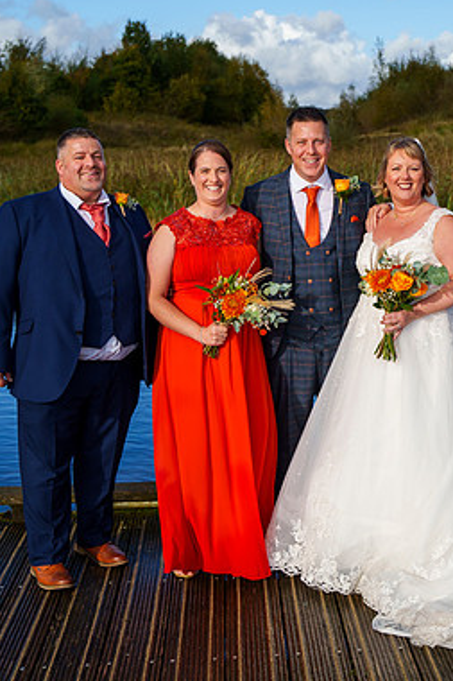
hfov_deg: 22.9
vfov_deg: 34.4
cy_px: 294
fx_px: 1096
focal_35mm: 58
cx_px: 385
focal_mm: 33
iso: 400
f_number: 3.2
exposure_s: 1/6400
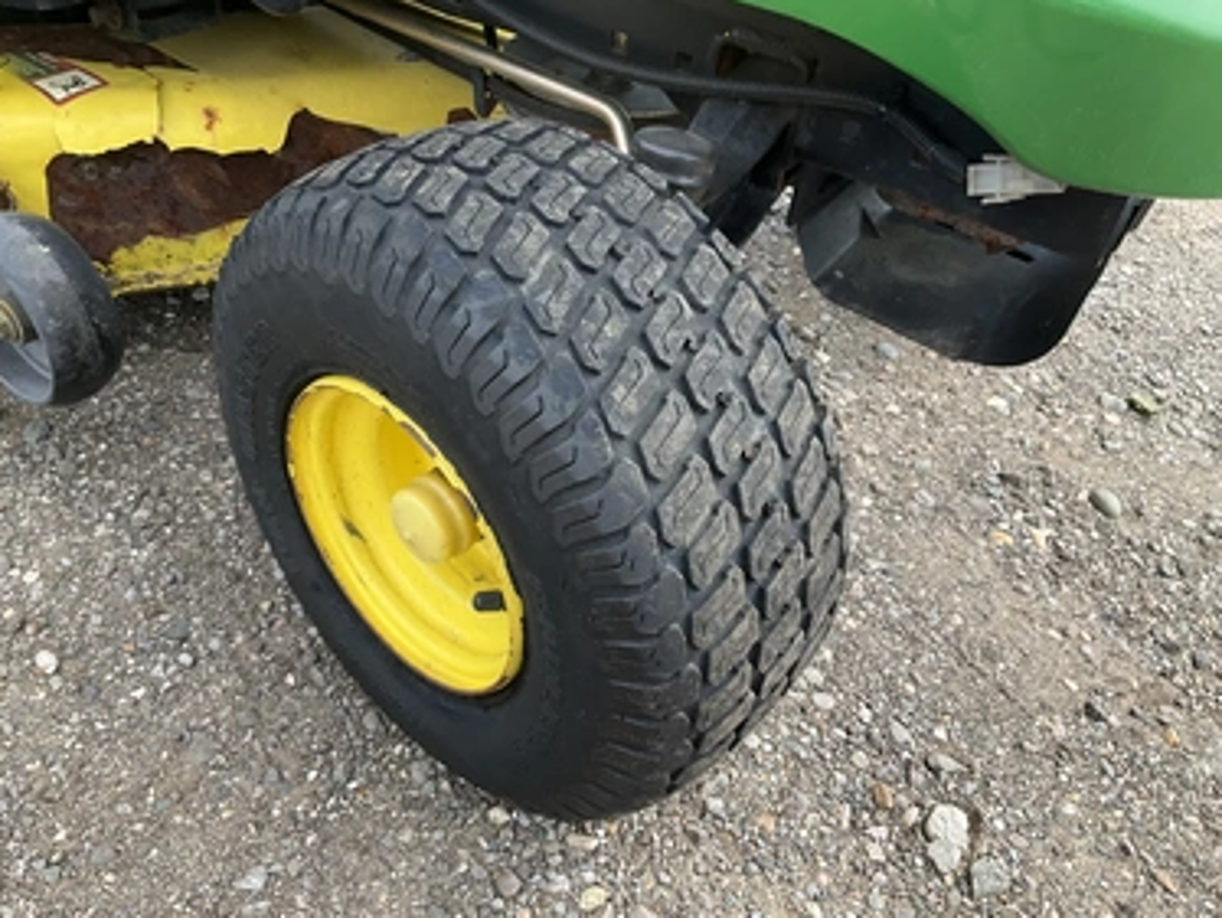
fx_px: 1095
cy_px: 441
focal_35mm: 31
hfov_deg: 58.3
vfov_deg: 45.5
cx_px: 582
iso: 25
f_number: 1.8
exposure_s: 1/348
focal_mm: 3
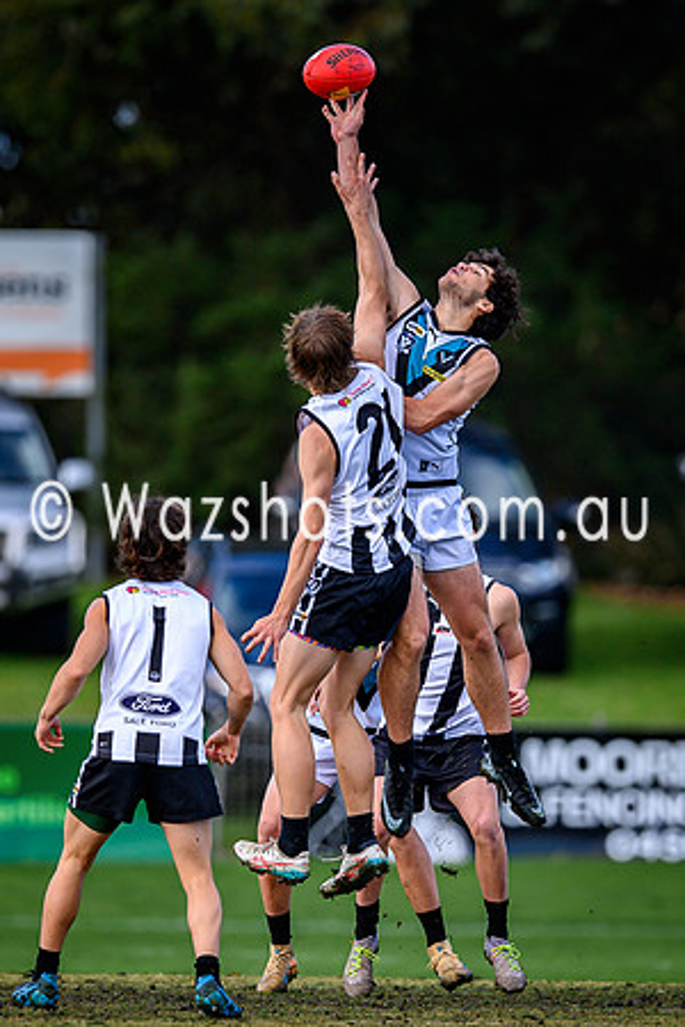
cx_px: 343
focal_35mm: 901
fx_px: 25701
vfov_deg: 2.3
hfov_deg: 1.5
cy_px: 545
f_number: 4
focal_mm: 500
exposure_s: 1/1250
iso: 360
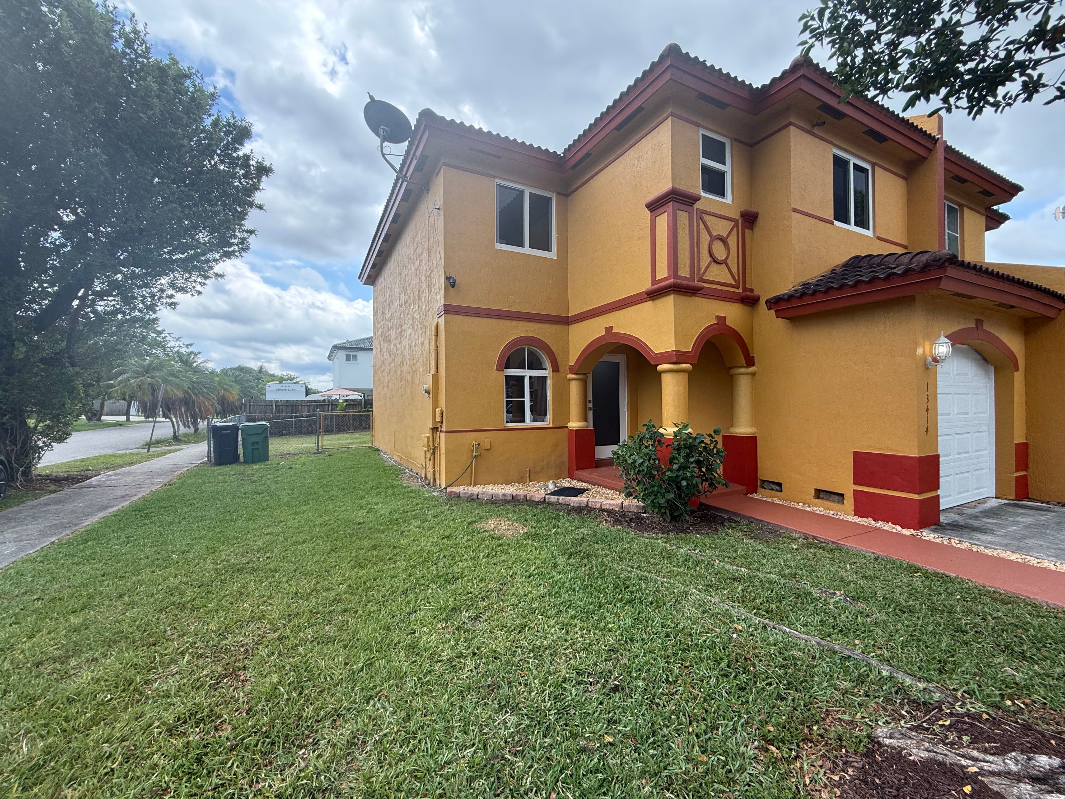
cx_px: 532
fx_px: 431
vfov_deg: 85.7
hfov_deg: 102.1
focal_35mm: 14
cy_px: 400
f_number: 2.2
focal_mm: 2.22
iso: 64
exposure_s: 1/427
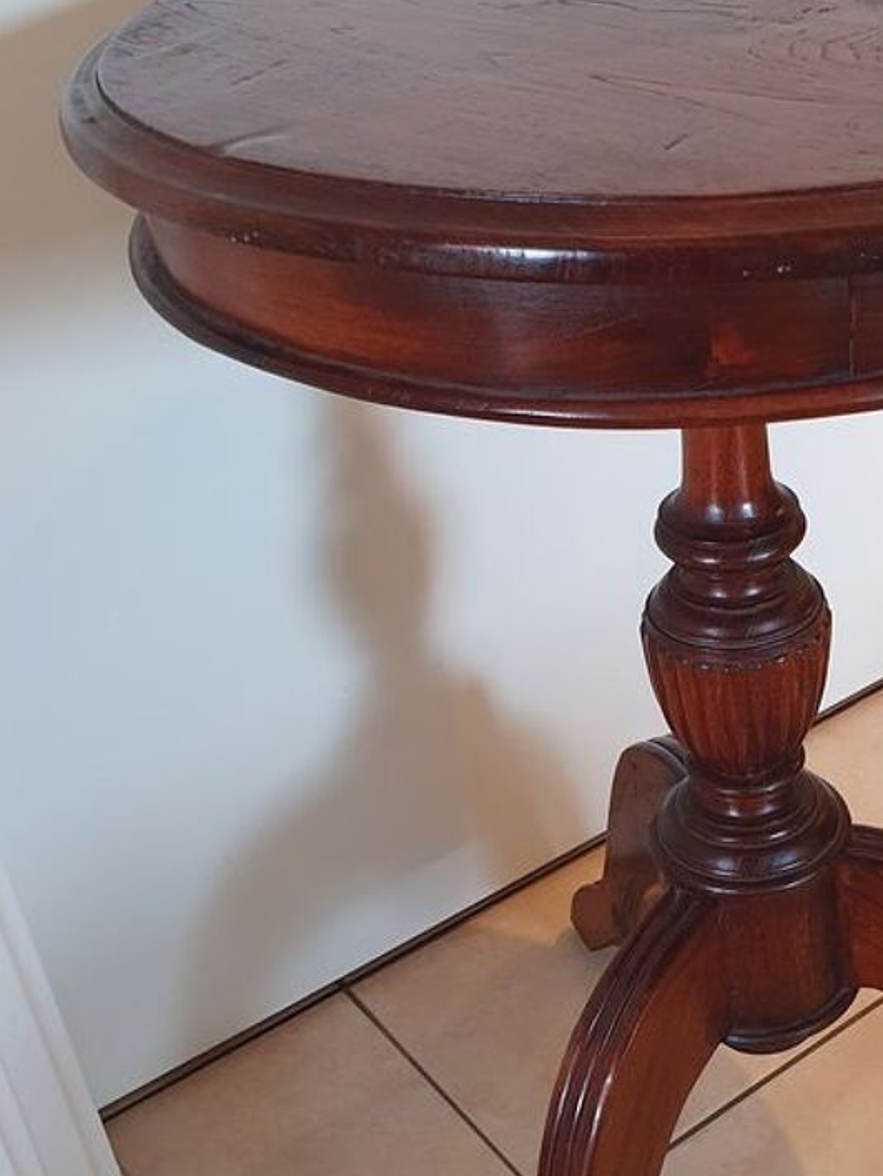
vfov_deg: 38.9
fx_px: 1665
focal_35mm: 49
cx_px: 777
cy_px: 620
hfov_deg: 28.7
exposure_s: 1/100
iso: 320
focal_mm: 4.32
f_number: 2.4
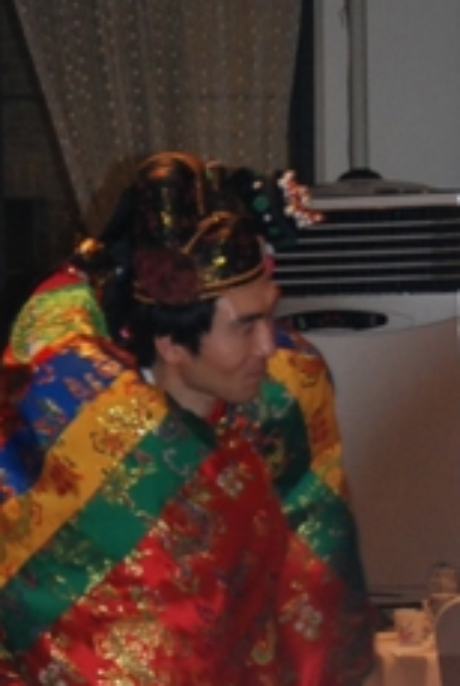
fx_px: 3994
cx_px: 93
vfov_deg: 9.8
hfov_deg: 6.6
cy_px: 576
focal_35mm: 209
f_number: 4.8
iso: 800
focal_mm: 50
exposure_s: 1/60
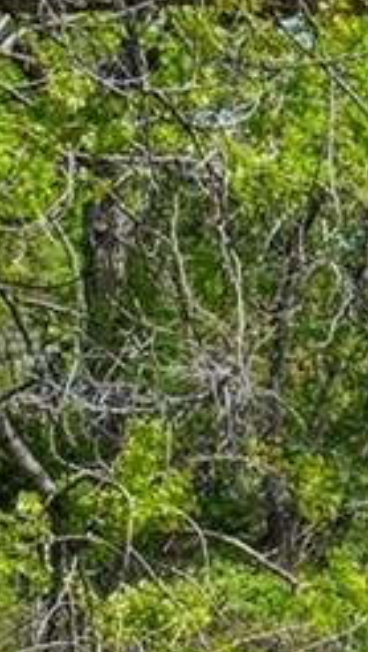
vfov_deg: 10.5
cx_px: 2054
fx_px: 3527
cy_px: 236
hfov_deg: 4.7
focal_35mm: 204
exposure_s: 1/3200
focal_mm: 30
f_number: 5
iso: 400
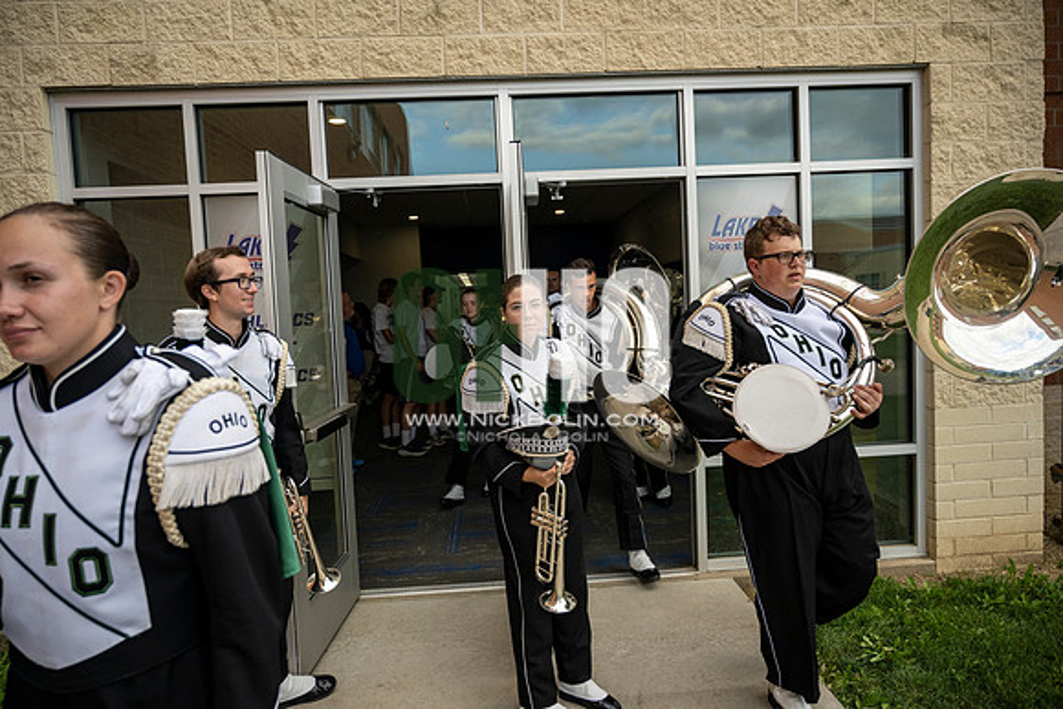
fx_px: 709
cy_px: 354
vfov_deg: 53.2
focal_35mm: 24
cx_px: 532
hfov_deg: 73.7
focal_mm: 24
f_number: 4
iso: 400
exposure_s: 1/800
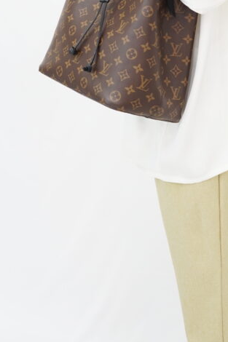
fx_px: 1036
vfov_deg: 18.4
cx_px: 206
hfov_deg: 12.5
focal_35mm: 109
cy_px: 28
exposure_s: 1/6
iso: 640
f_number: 6.3
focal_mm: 50
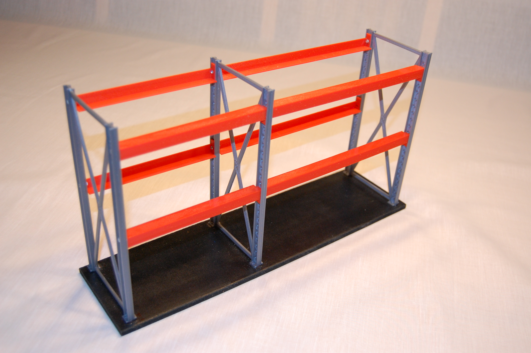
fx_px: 575
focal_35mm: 39
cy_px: 176
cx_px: 266
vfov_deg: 34.1
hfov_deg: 49.6
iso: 800
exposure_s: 1/80
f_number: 4
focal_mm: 26
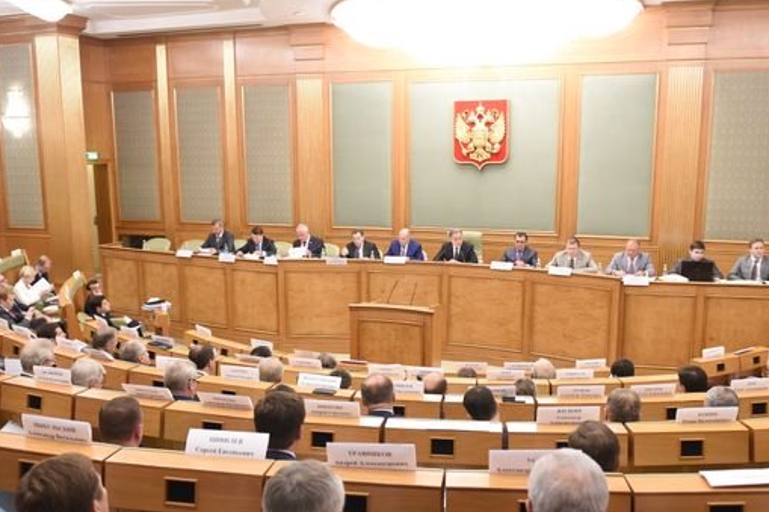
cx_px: 402
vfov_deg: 39.9
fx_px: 705
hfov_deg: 57.2
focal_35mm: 33
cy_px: 281
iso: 3200
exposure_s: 1/250
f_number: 2.8
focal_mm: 24
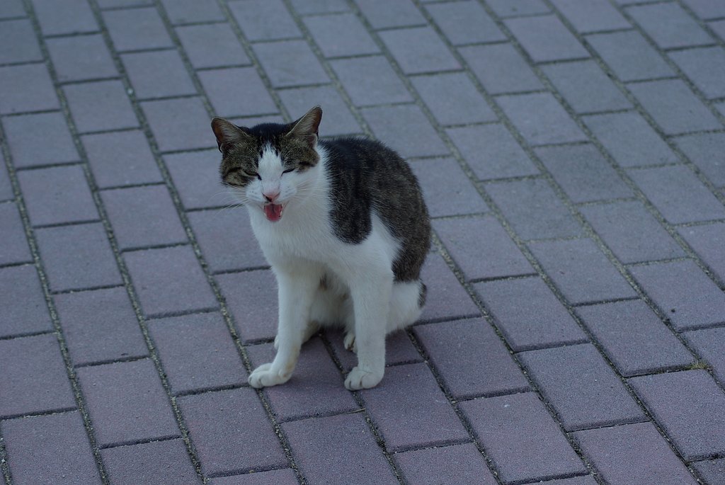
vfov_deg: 12.2
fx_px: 2268
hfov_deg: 18.2
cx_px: 362
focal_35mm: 112
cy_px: 242
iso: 100
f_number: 4.5
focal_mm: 75
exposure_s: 1/250
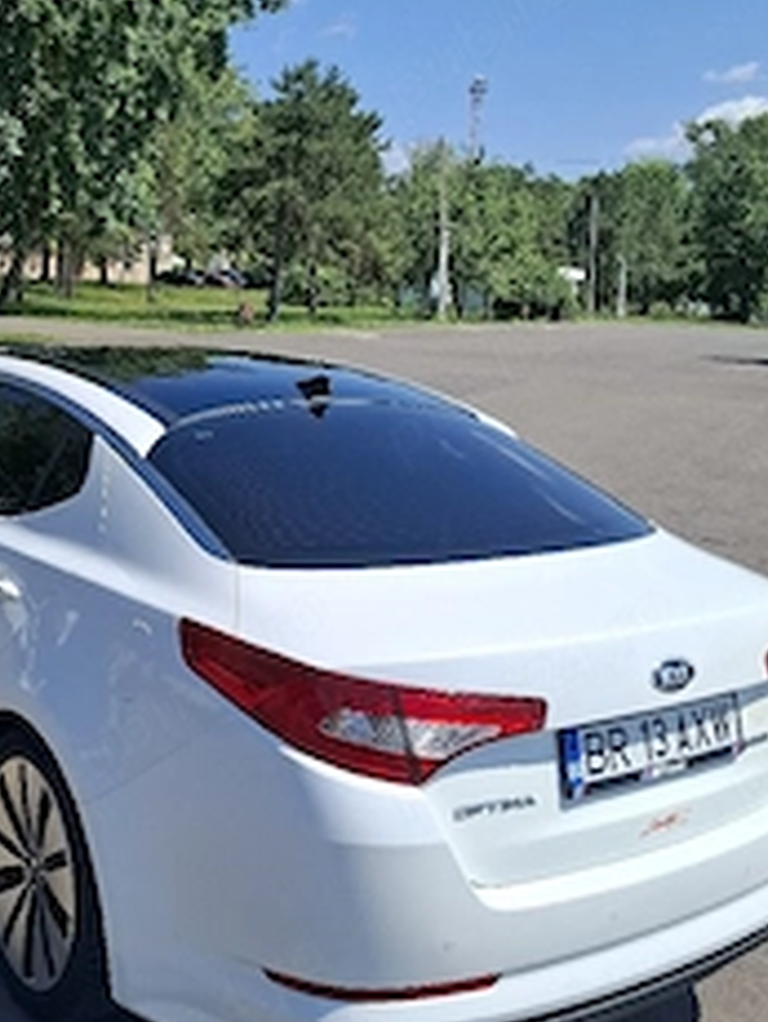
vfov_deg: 46.5
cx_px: 271
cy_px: 404
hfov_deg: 35.7
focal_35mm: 40
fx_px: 1181
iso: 50
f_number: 1.8
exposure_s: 1/3333
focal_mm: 5.54
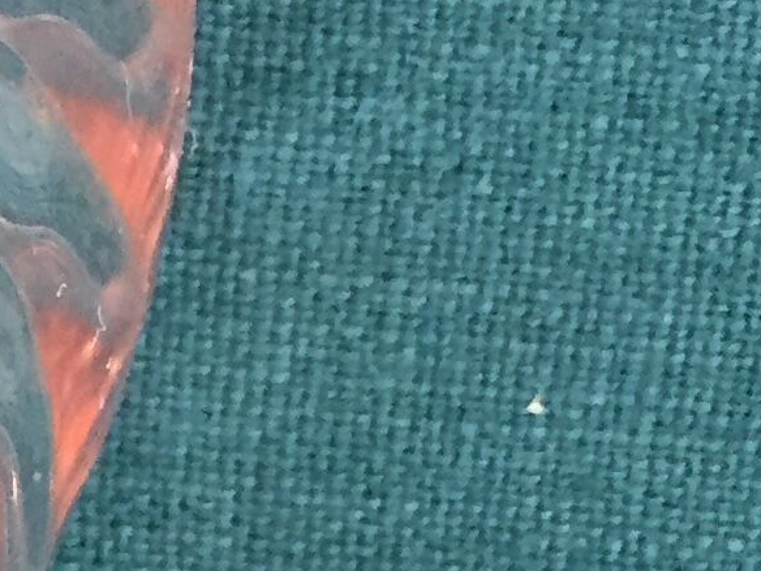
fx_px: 3561
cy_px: -192
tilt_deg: -78.2
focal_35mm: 162
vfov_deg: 9.0
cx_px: -1256
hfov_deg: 10.1
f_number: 2.2
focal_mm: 4.15
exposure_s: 1/33
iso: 160
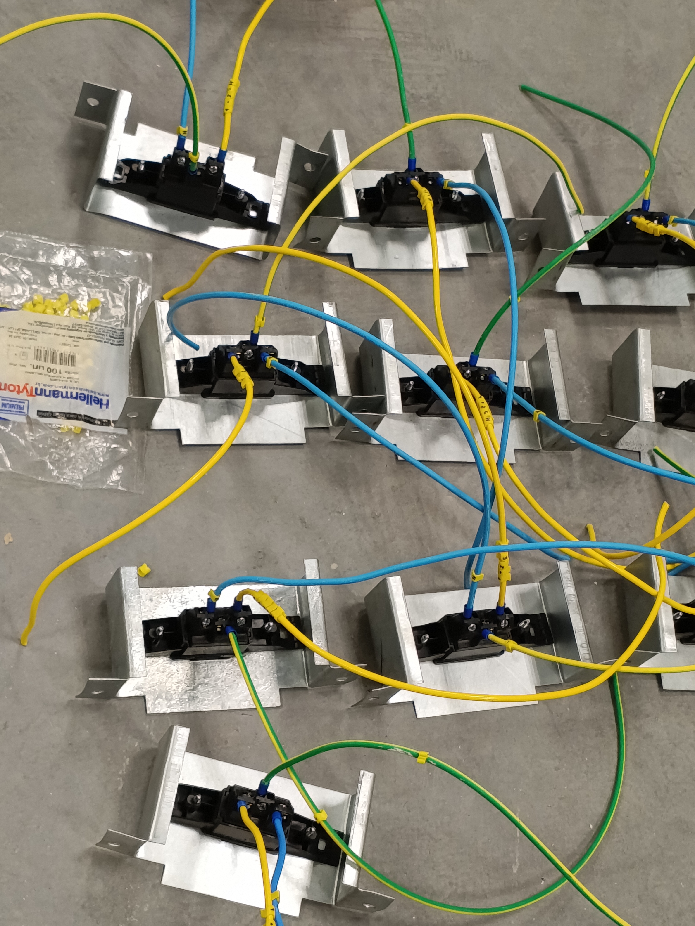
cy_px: 463
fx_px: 1901
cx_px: 348
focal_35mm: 71
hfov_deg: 20.7
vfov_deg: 27.4
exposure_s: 1/119
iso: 215
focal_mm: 4.94
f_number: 1.5
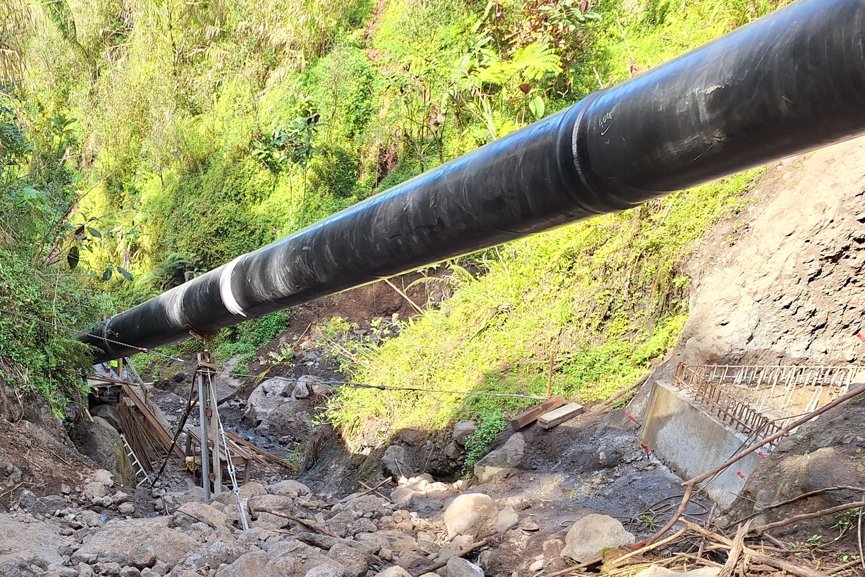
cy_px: 491
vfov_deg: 32.9
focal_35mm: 39
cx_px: 166
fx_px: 937
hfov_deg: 46.8
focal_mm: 5.54
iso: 40
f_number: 1.8
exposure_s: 1/256
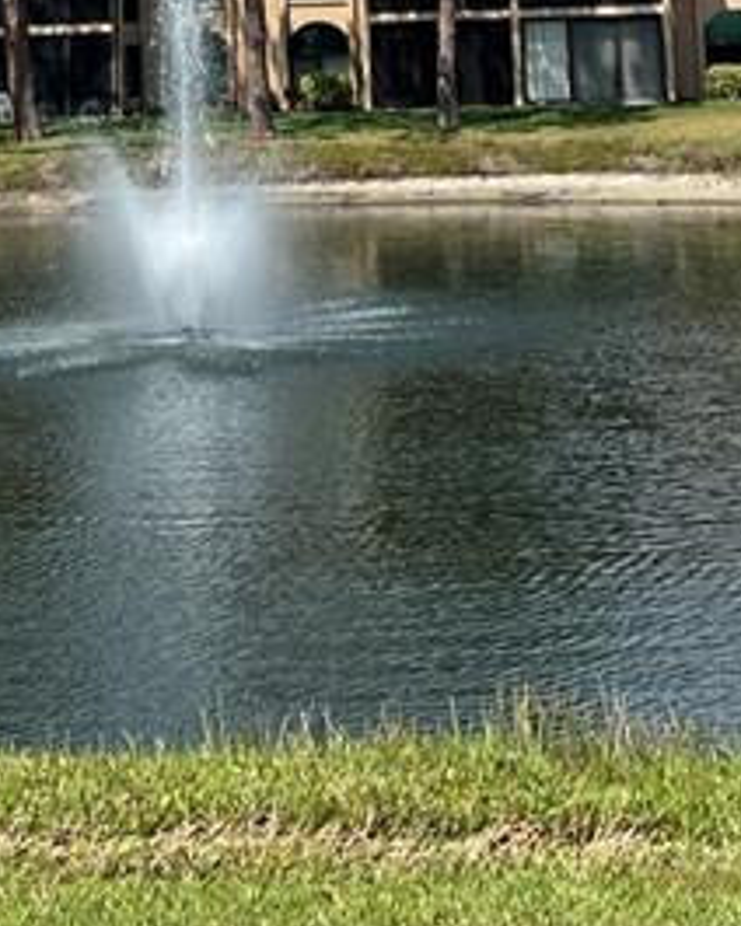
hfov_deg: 15.7
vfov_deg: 18.0
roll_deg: +2.0
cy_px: -346
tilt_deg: +7.7
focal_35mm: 98
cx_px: 350
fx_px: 2687
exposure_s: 1/6993
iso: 50
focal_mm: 5.7
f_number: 1.5
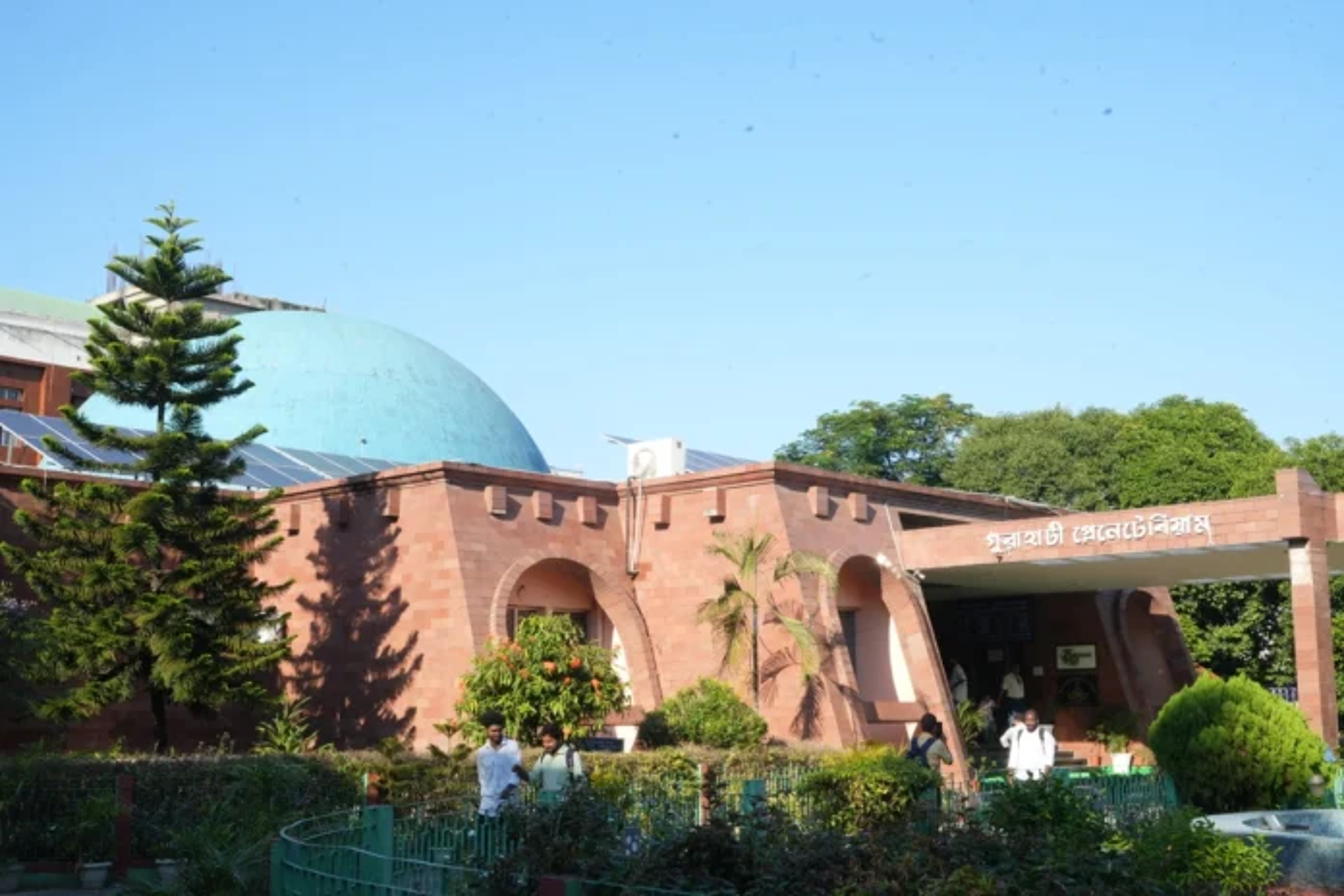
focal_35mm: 41
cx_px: 672
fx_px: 1531
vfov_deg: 32.6
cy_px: 448
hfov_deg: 47.4
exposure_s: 1/160
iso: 800
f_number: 18
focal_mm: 41
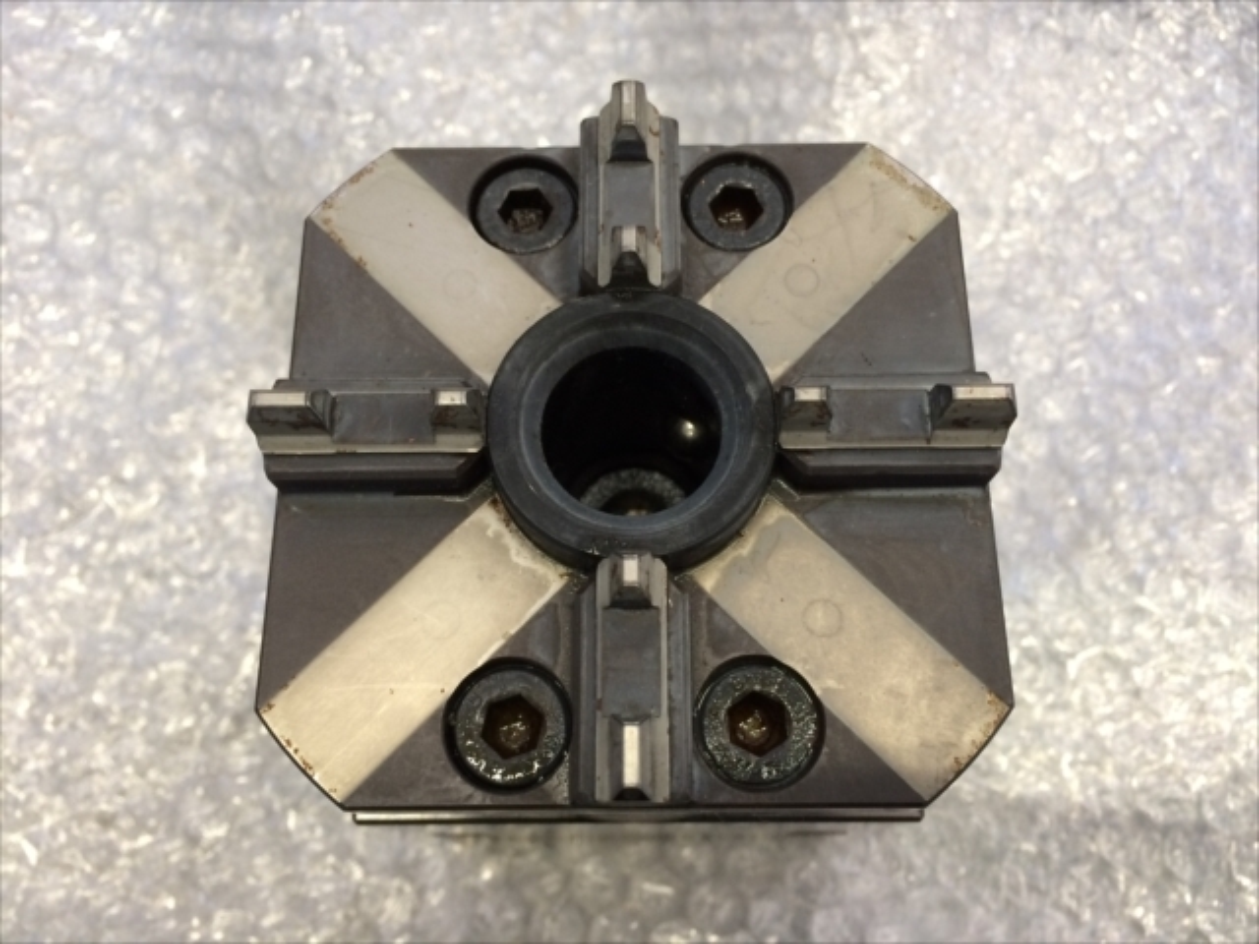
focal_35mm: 29
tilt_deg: -73.3
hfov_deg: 61.7
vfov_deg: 48.2
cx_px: 630
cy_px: 472
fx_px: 1055
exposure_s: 1/30
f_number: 2.2
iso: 100
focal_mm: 4.15
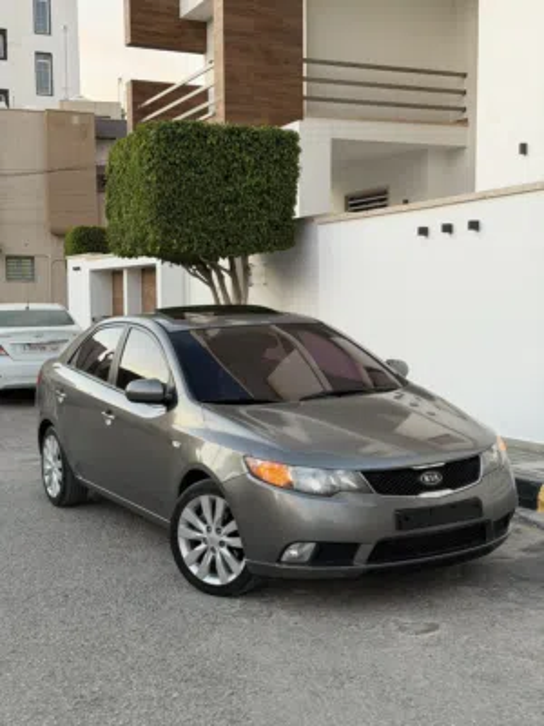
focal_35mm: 48
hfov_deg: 30.3
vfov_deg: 39.7
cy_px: 363
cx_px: 272
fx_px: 1006
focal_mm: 6.76
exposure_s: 1/87
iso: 100
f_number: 1.78
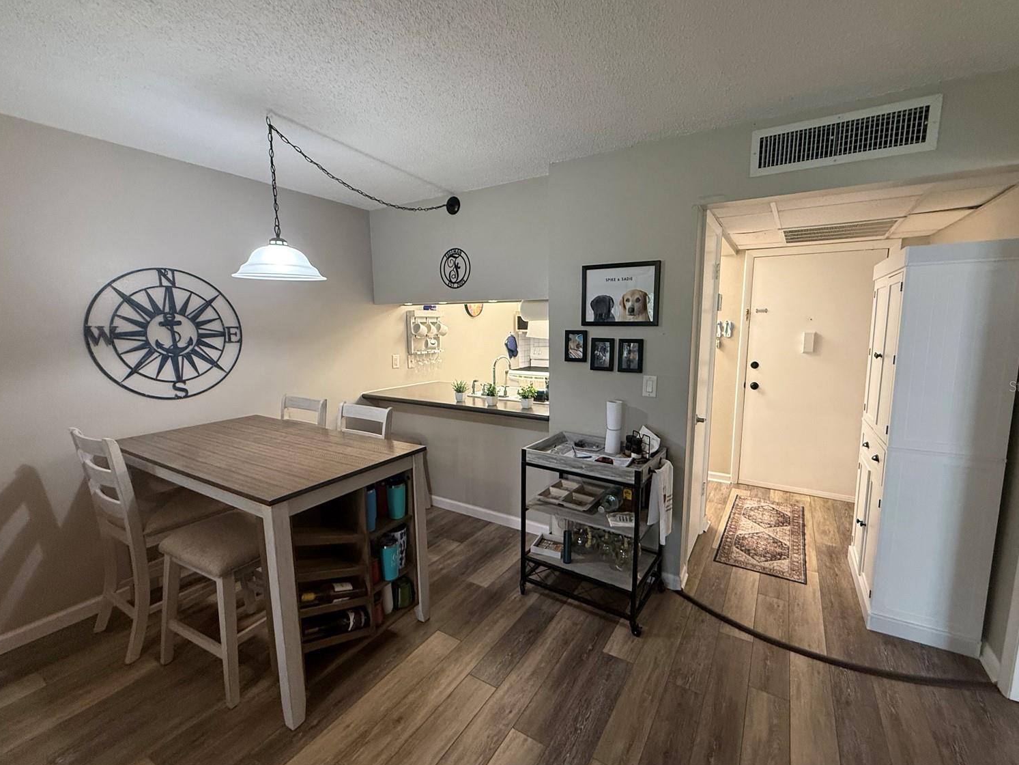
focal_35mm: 15
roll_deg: -0.2
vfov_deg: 81.8
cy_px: 386
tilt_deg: -8.2
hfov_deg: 98.1
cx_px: 528
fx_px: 442
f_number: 2.2
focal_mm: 2.22
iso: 320
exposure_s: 1/60
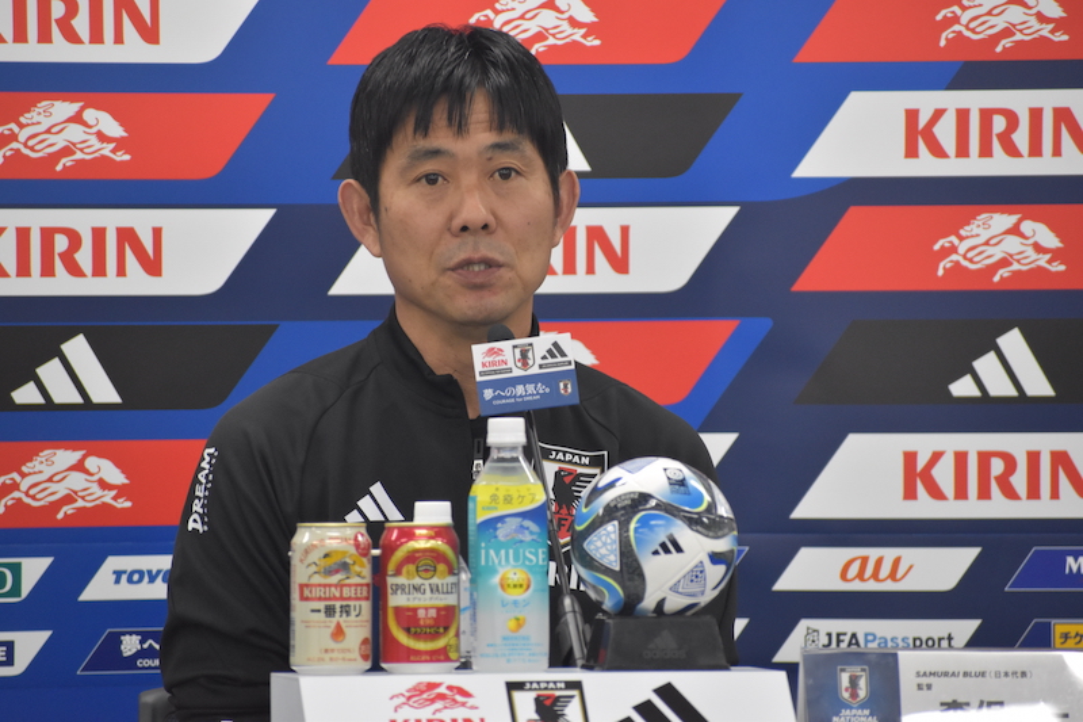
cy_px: 361
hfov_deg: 6.2
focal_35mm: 330
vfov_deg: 4.2
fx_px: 9925
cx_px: 542
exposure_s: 1/125
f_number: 5.6
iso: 2200
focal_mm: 220
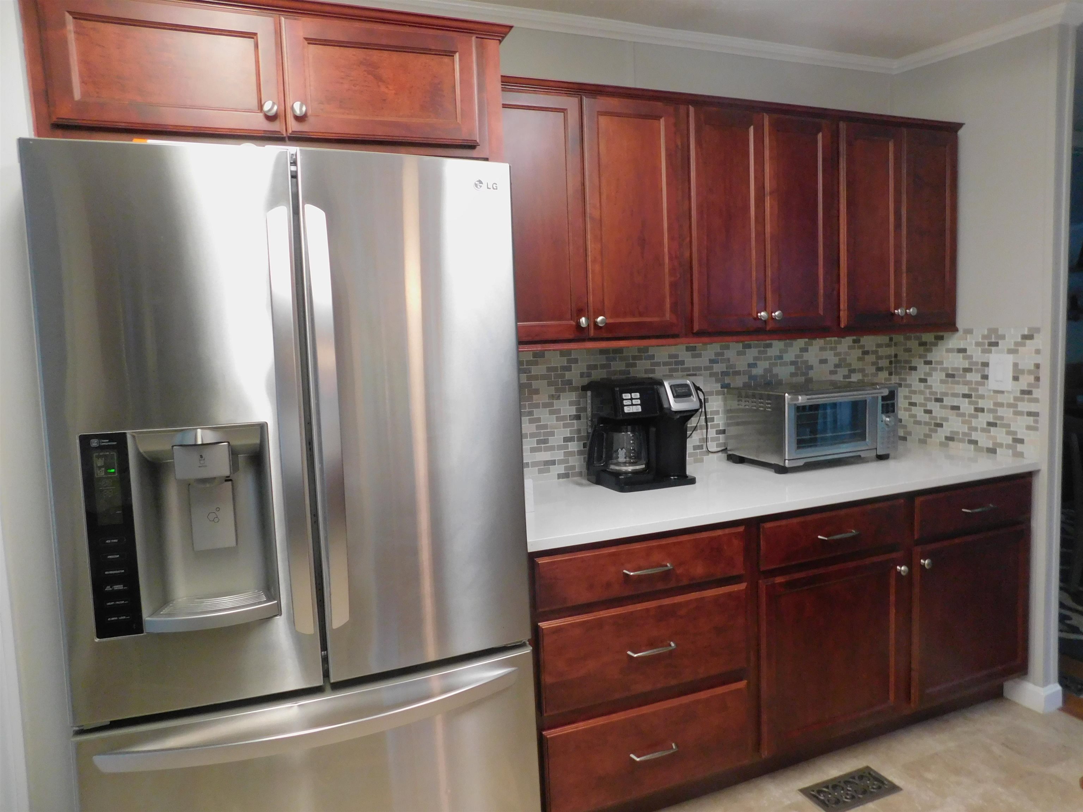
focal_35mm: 23
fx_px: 720
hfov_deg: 73.9
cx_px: 542
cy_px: 406
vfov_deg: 58.9
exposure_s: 1/15
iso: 400
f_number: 3
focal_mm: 4
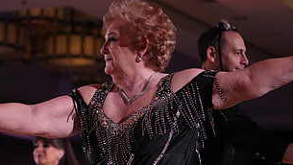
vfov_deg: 6.1
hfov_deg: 10.9
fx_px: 1531
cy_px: 247
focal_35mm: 197
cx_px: 145
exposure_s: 1/400
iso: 1600
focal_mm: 99
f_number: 4
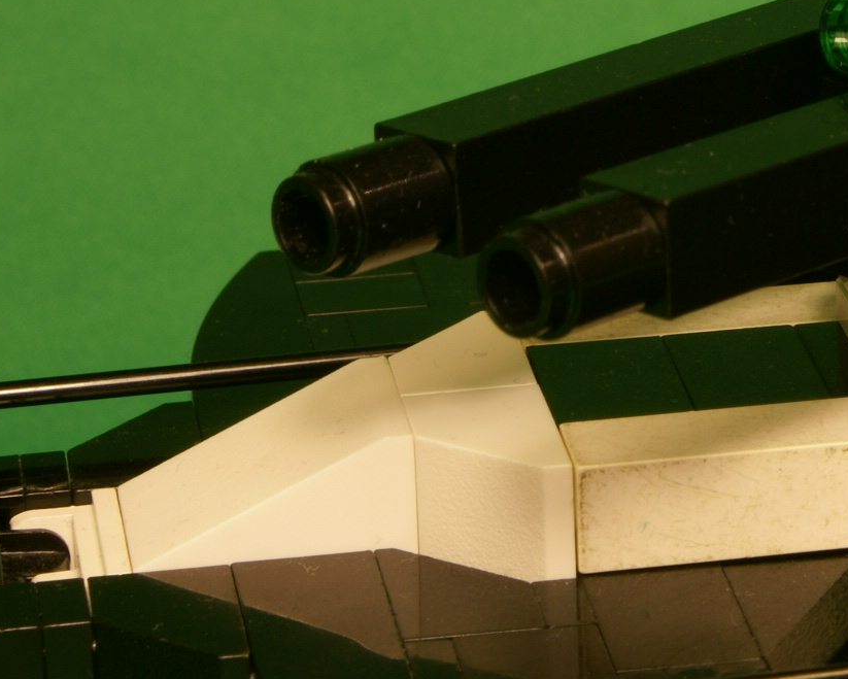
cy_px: 87
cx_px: 909
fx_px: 4946
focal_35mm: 197
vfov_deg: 7.8
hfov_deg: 9.7
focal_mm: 60
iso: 100
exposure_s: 1.6
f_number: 22
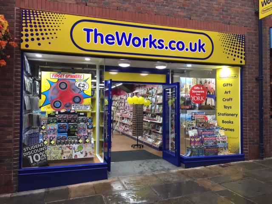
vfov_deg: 48.2
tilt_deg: +1.4
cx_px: 136
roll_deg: -0.1
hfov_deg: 61.7
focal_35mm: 29
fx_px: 228
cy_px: 102
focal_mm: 4.15
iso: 40
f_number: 2.2
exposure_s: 1/33
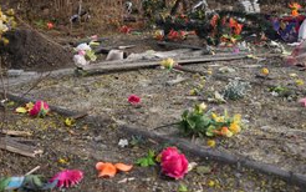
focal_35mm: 58
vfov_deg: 22.3
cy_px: 62
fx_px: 484
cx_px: 198
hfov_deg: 34.8
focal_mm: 35
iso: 200
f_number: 2.8
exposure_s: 1/2000
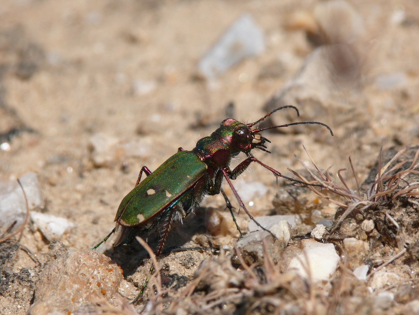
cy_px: 158
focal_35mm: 365
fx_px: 4419
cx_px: 210
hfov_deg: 5.4
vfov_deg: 4.1
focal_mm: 77.2
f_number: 8
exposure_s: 1/400
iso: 100
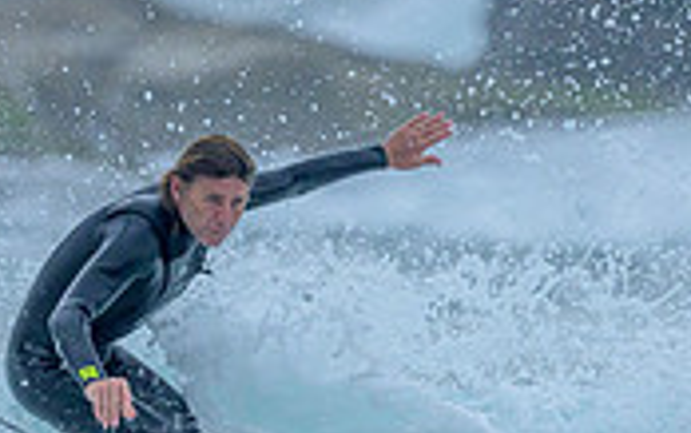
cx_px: 371
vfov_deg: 0.4
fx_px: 64730
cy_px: 578
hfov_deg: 0.6
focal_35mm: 3435
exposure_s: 1/2500
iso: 400
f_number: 6.3
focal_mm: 800
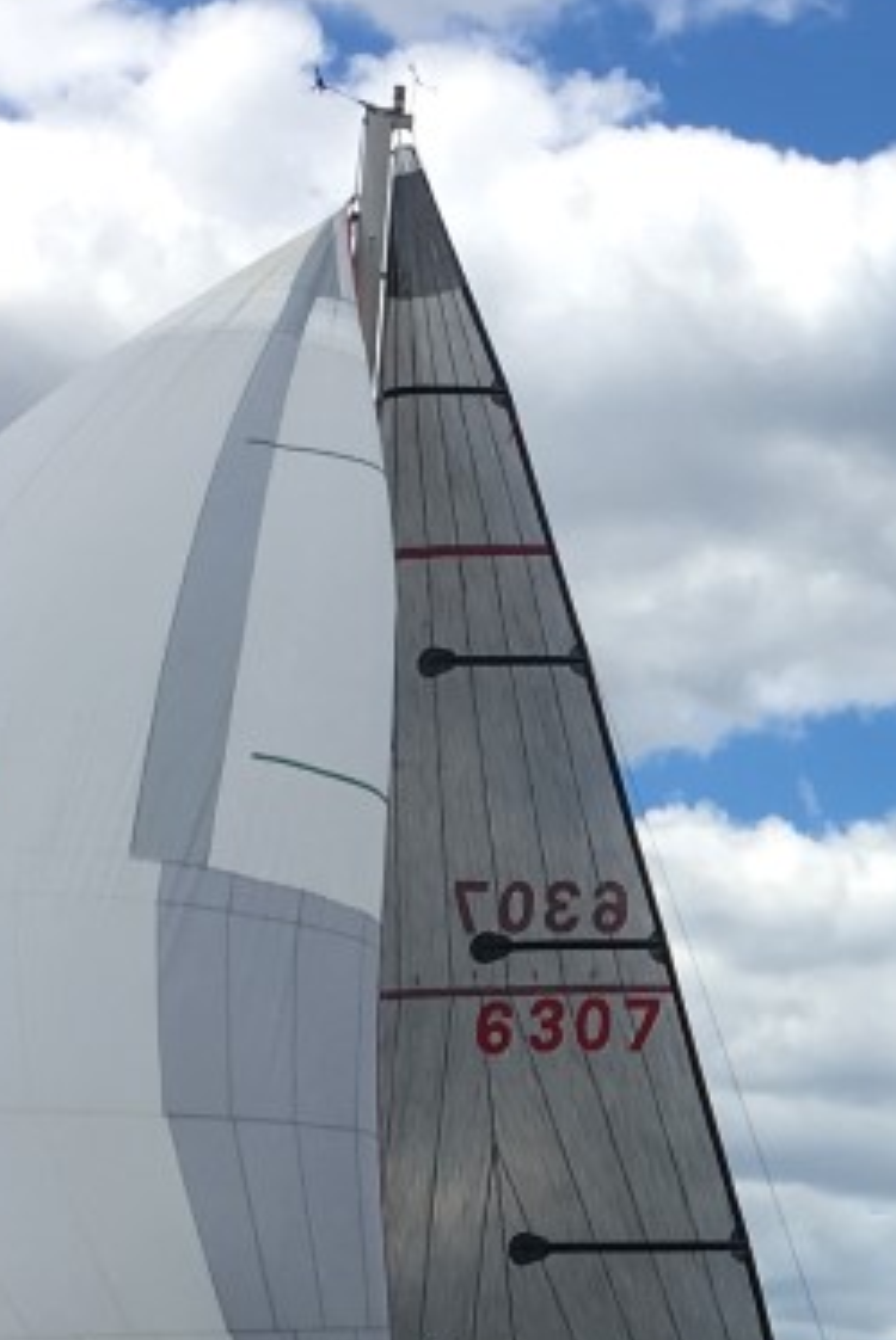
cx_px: 1387
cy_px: 1086
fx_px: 4322
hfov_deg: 11.3
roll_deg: -0.7
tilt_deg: +8.0
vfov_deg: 17.5
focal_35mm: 116
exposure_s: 1/1538
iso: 25
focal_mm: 4.15
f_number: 2.2
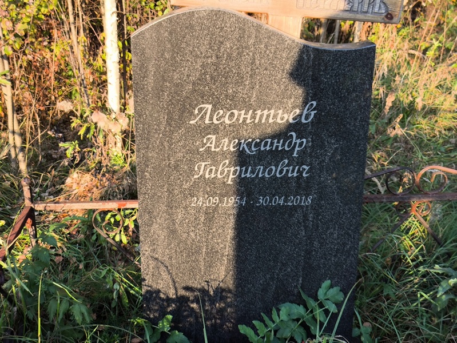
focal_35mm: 50
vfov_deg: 29.1
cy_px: 172
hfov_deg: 38.2
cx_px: 228
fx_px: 660
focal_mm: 4.71
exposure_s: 1/211
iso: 50
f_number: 1.7
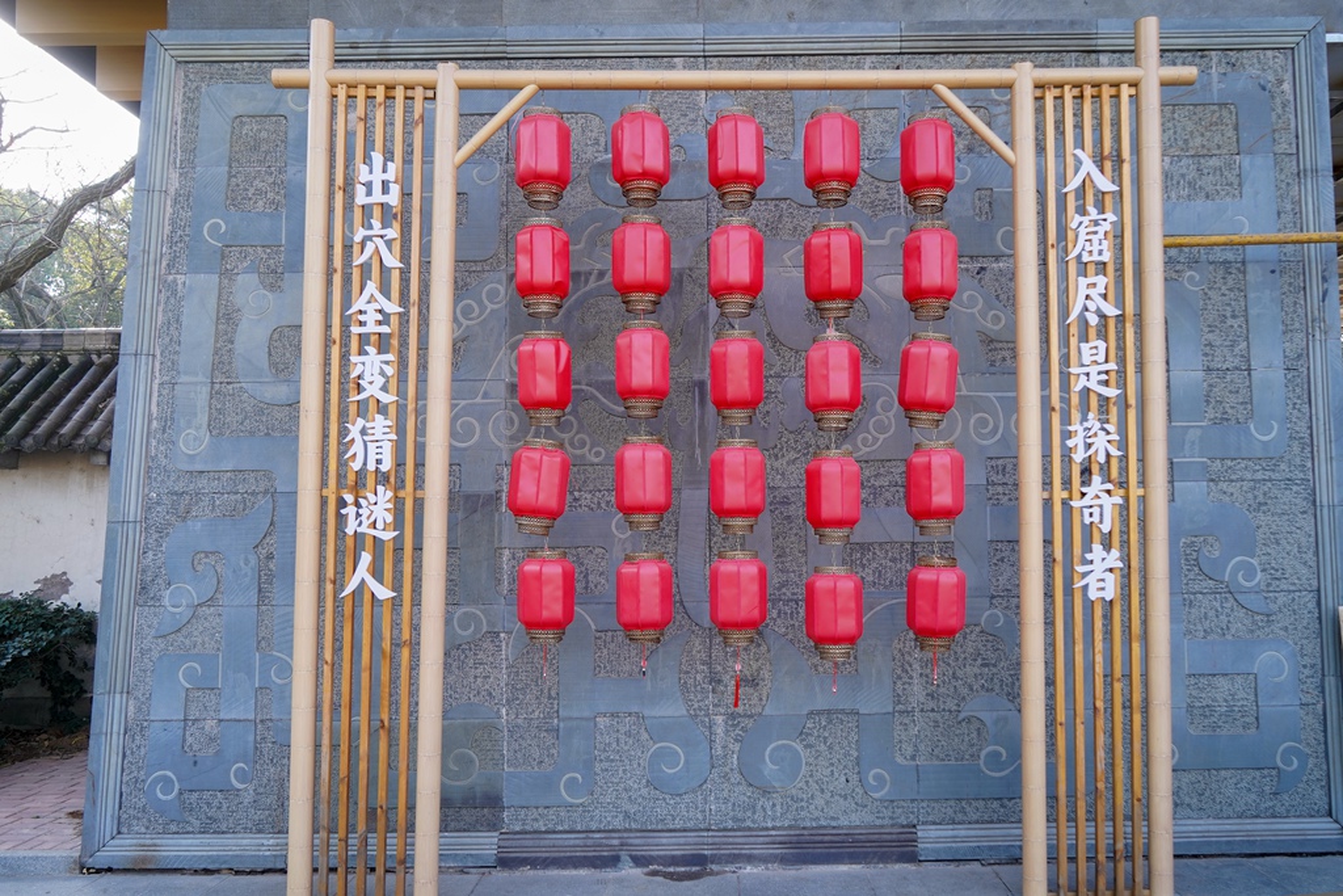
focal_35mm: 24
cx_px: 672
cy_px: 448
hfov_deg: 73.7
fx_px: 895
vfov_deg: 53.1
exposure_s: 1/100
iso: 250
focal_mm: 24
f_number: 6.3
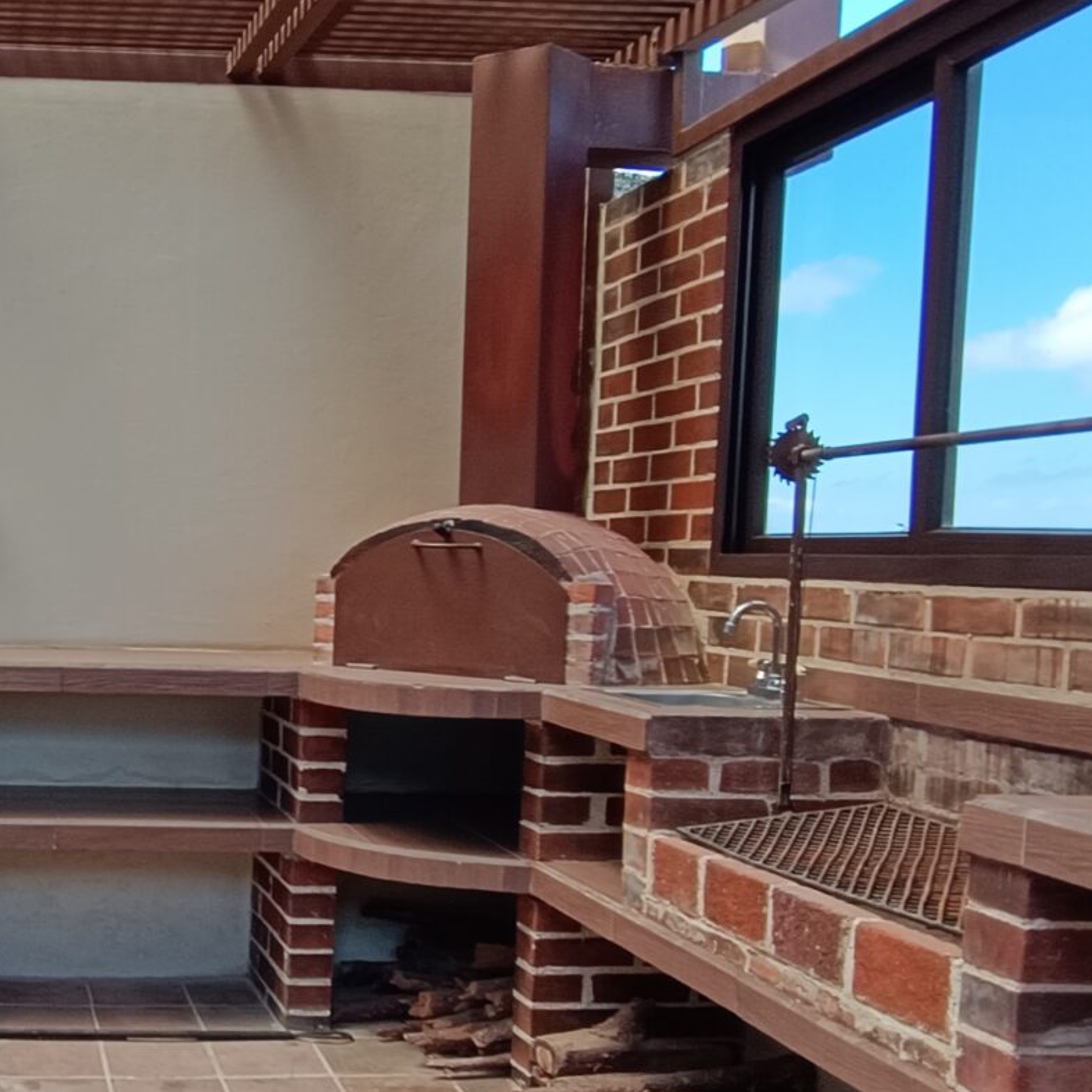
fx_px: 1642
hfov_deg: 34.1
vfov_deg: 36.5
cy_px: 698
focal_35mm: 46
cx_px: 46
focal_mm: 1.66
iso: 50
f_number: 2.2
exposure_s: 1/139
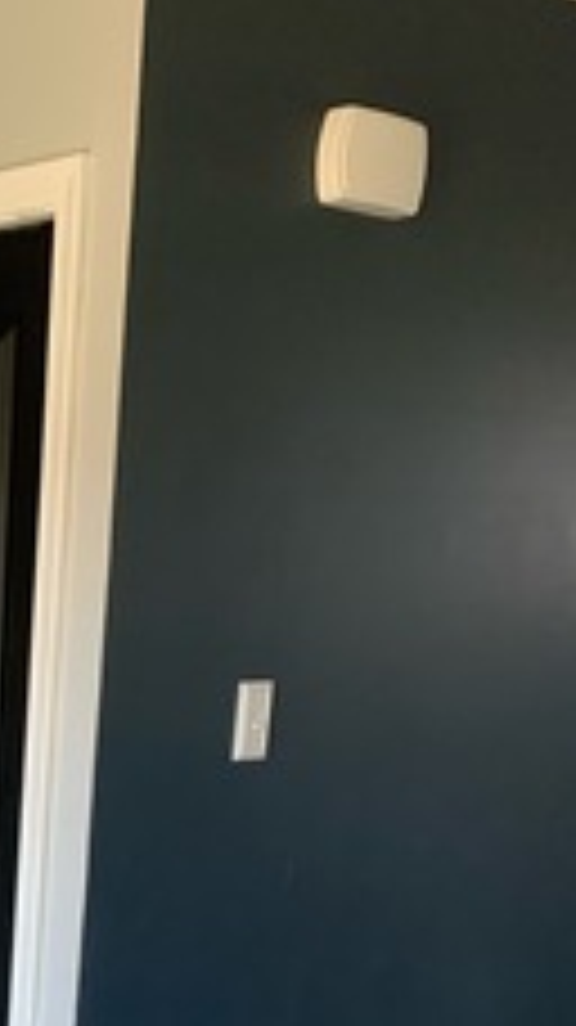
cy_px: 1116
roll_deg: -1.7
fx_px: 1686
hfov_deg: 17.9
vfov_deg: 30.4
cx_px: -200
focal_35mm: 62
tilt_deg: -16.7
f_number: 1.8
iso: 100
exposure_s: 1/60
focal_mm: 4.25
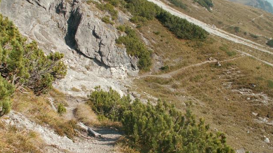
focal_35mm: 39
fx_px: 282
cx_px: 136
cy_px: 73
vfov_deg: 30.4
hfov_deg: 51.6
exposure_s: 1/400
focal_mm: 5.86
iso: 50
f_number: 3.5
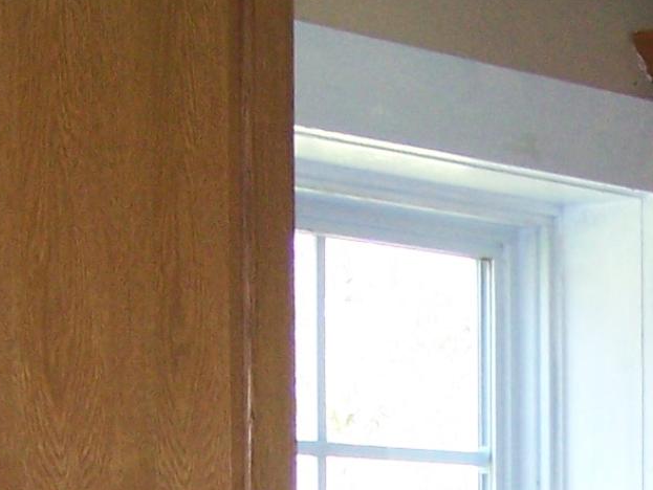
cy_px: 993
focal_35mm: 183
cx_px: 549
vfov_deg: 7.8
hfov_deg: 10.8
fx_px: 3454
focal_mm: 6.3
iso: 160
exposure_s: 1/60
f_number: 2.8
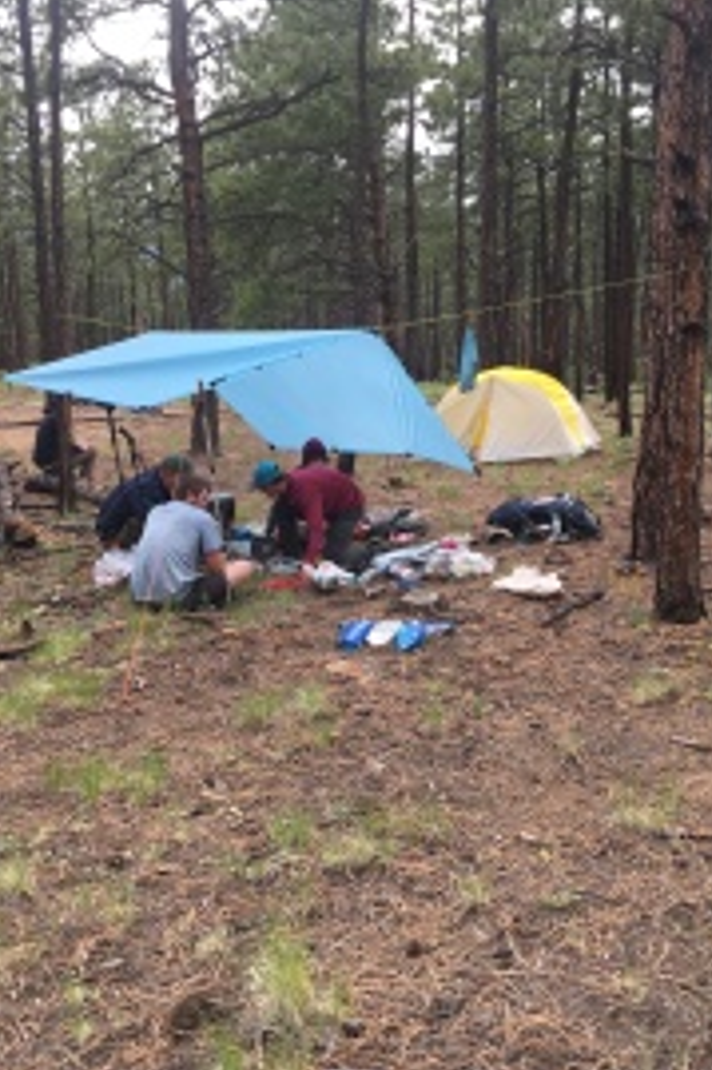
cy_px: 537
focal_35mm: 41
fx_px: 1218
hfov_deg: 32.6
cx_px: 342
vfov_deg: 47.4
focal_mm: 4.15
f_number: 2.2
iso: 25
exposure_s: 1/240
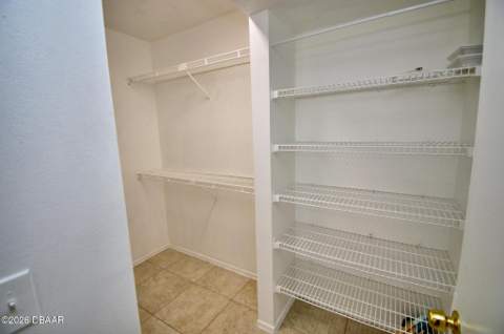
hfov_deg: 100.5
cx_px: 252
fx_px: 210
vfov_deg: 77.1
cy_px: 167
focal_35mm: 15
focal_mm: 10
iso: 250
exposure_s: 1/50
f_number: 5
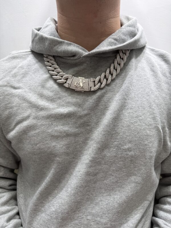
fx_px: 158
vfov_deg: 71.6
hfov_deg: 56.8
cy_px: 114
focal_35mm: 24
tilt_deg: -15.5
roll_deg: +1.0
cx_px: 86
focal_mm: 6.76
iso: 80
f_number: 1.78
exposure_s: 1/121
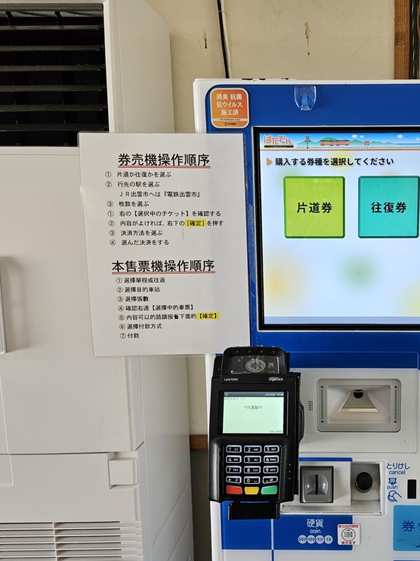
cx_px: 349
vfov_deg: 58.4
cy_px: 281
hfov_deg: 42.9
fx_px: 502
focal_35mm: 31
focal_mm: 5.4
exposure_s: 1/120
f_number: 1.8
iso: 80
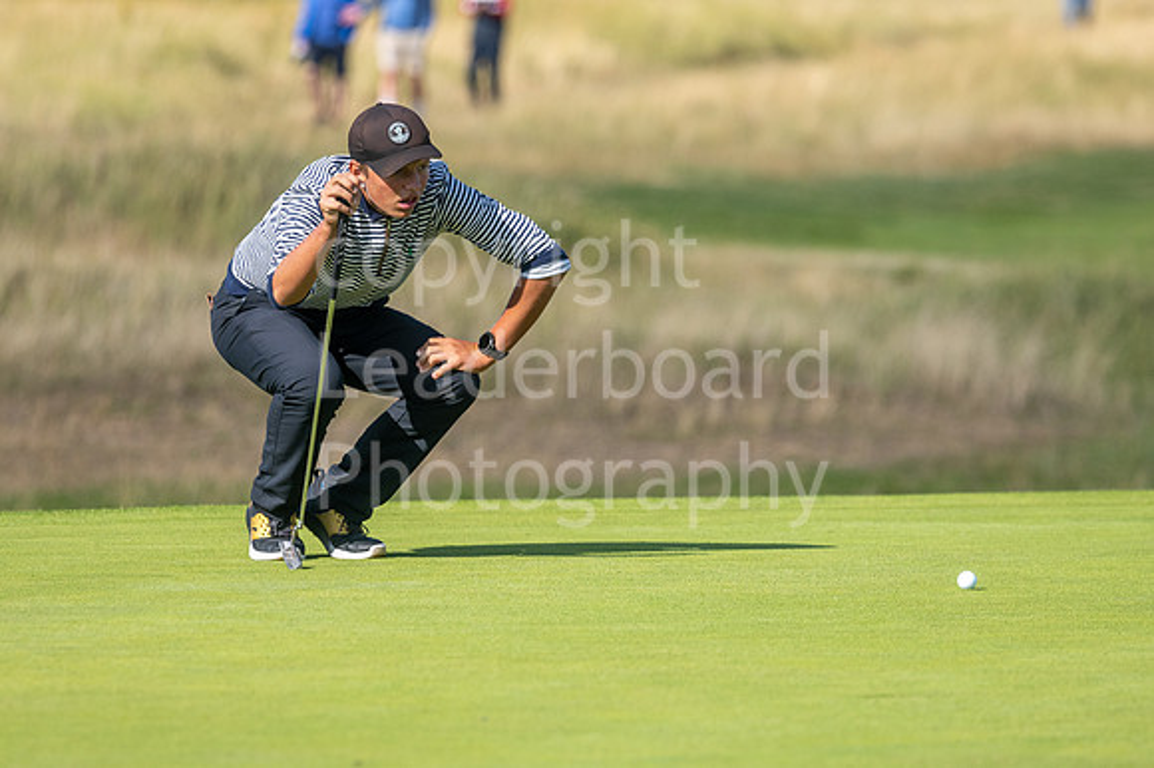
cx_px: 577
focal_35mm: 450
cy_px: 384
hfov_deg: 4.6
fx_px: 14416
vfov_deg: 3.1
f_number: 5
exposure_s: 1/1600
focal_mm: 300
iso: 200
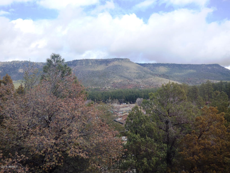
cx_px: 115
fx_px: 259
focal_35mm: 39
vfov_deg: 36.8
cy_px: 86
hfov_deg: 47.9
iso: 100
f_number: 3.6
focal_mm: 7.07
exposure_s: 1/320
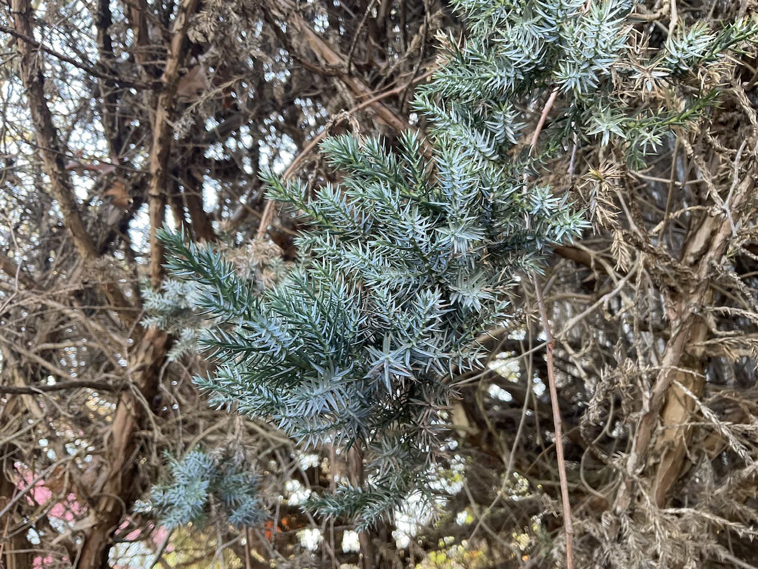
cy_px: 284
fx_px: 635
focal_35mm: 29
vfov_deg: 48.2
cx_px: 379
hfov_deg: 61.7
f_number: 1.8
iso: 64
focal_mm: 3
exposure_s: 1/117
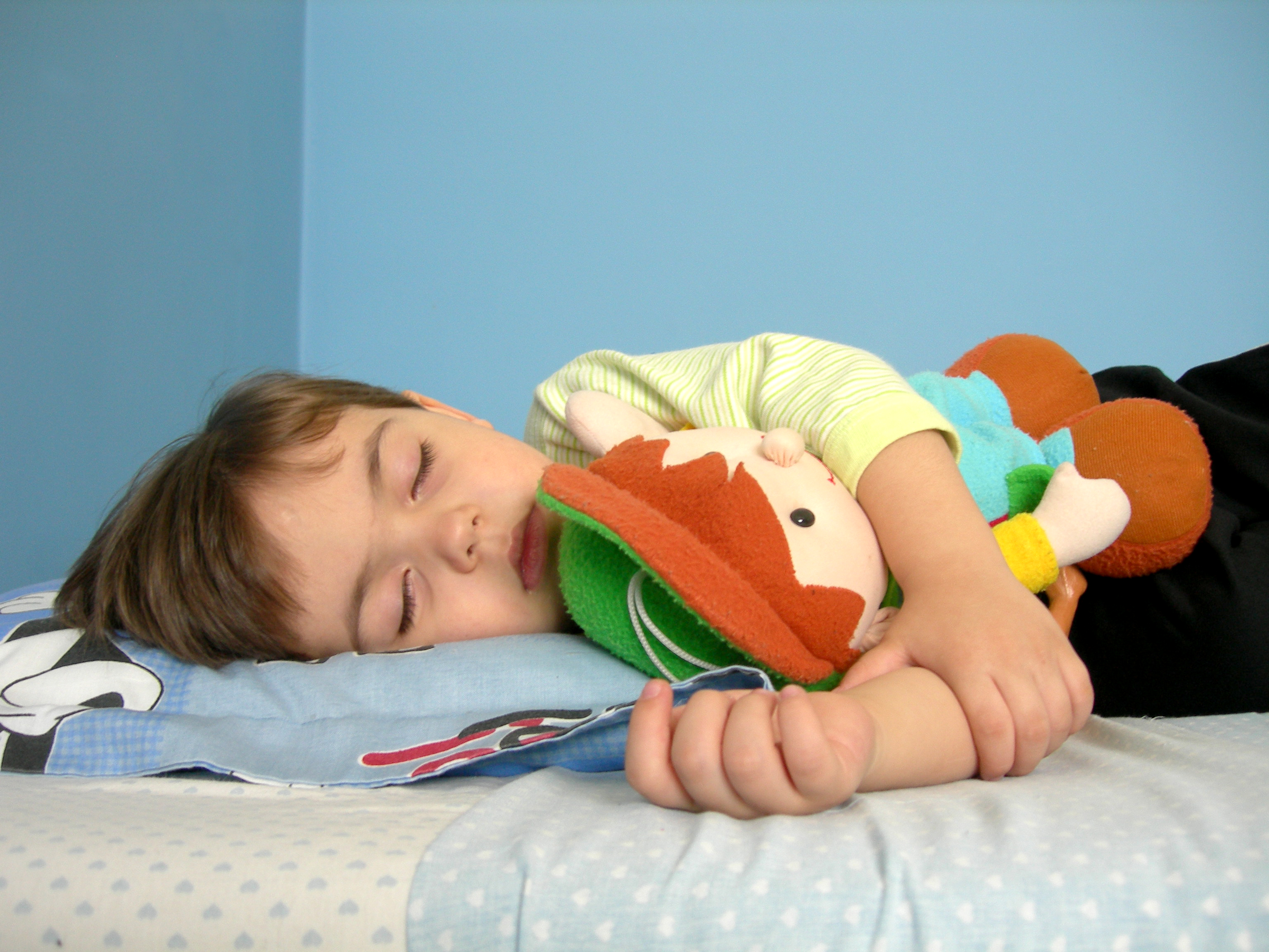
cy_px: 476
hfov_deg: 49.0
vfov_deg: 37.7
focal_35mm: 38
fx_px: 1393
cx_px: 634
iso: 50
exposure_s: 1/5
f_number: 2.8
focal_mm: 7.8
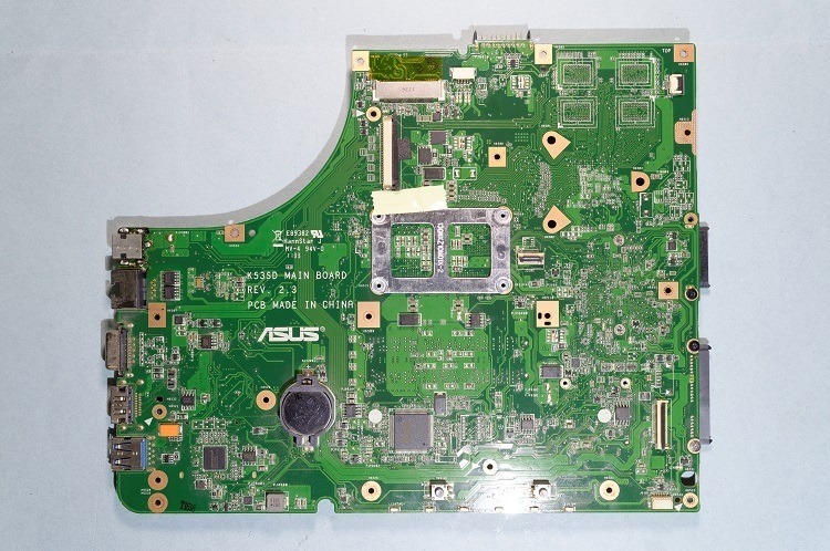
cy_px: 276
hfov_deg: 57.3
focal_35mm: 33
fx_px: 760
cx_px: 415
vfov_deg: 39.9
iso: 100
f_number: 8
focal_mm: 22
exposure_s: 1/6
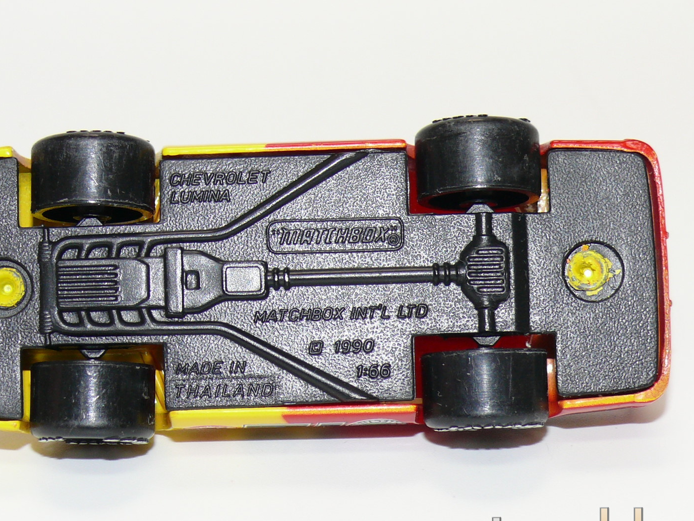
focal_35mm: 128
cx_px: 331
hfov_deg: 15.4
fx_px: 2566
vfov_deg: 11.6
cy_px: 285
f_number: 4
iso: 100
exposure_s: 1/30
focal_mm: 14.2
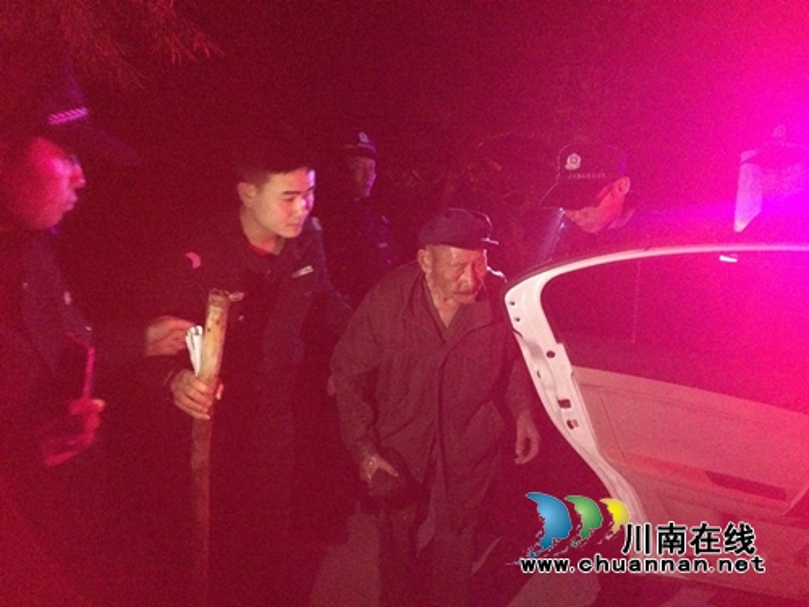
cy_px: 304
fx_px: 678
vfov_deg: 48.2
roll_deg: -0.4
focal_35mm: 29
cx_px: 404
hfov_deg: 61.7
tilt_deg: -11.1
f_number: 2.2
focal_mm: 4.15
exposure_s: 1/17
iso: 1000
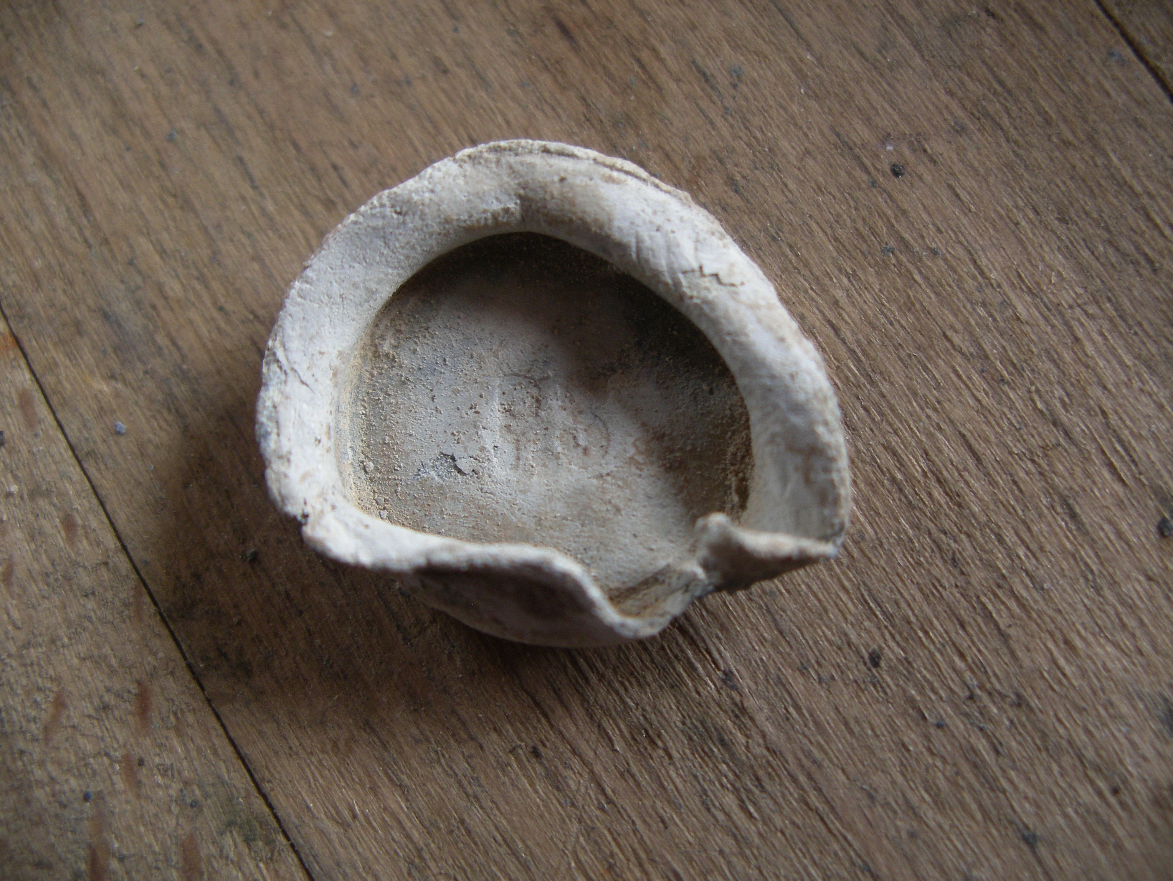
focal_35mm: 37
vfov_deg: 38.7
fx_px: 1255
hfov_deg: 50.1
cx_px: 586
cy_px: 440
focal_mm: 7.8
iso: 160
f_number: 2.8
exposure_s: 1/50
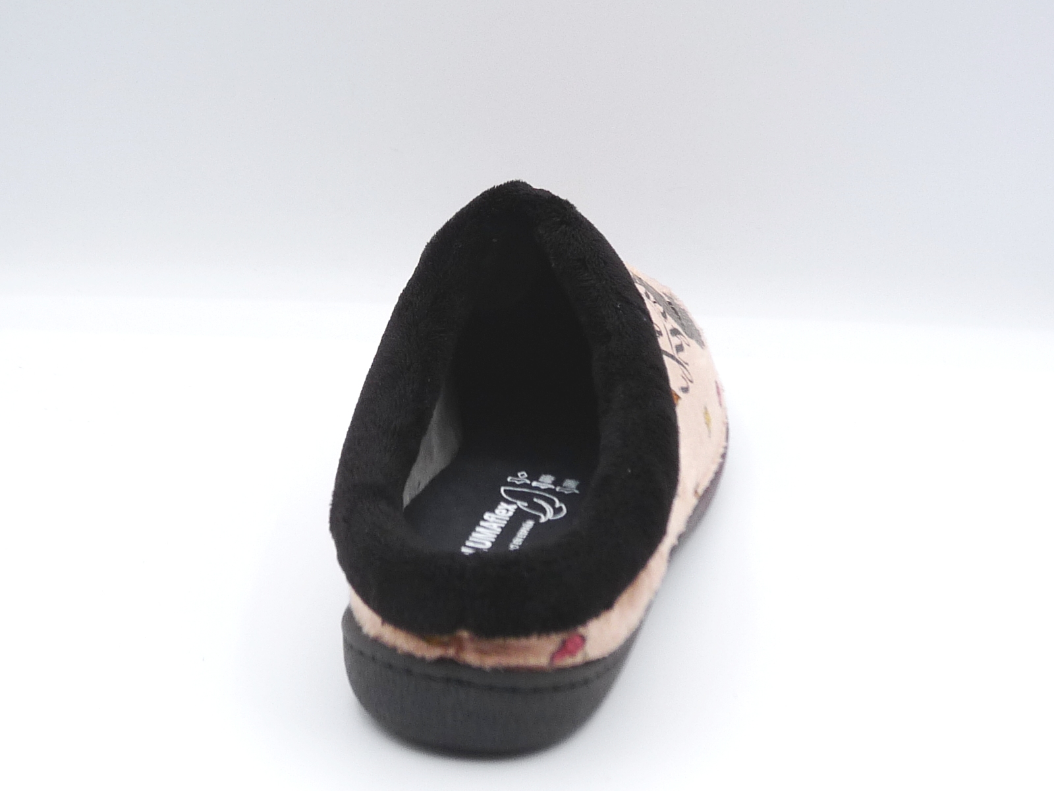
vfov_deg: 28.0
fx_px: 1583
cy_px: 396
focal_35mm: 52
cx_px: 527
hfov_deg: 36.8
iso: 100
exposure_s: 1/160
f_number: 4
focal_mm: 5.2
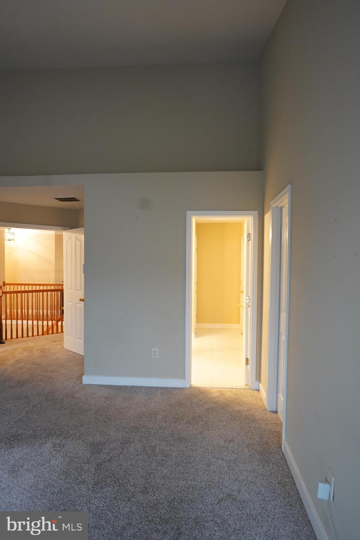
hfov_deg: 53.1
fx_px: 360
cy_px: 270
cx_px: 180
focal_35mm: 24
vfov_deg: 73.7
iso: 5000
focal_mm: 24
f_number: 4
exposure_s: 1/100
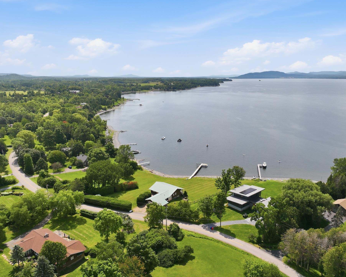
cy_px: 143
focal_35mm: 26
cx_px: 170
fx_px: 266
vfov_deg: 54.9
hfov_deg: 66.0
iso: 100
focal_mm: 12.3
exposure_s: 1/200
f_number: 2.8
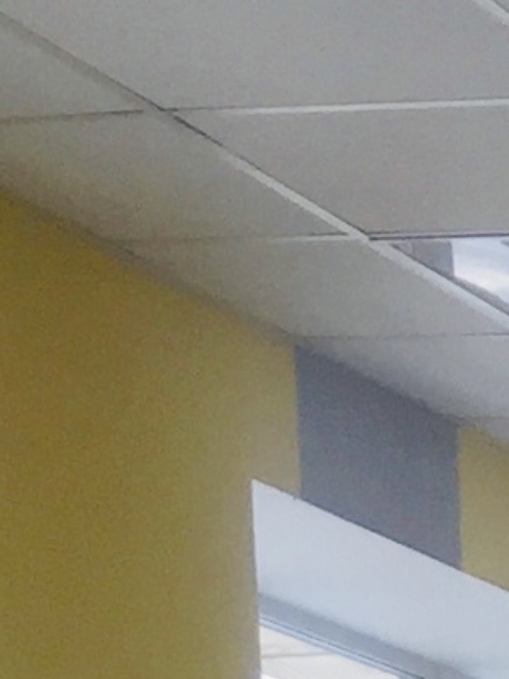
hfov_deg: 6.1
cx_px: 1551
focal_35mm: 225
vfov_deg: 7.6
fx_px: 4409
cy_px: 2111
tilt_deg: -9.5
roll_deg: -0.1
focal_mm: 4.15
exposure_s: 1/151
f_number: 2.2
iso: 32
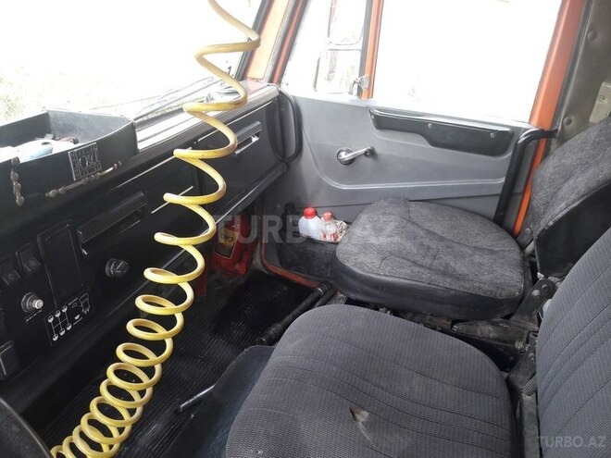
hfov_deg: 63.4
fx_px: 494
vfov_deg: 49.7
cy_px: 229
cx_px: 306
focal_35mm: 28
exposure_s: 1/100
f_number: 1.9
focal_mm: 3.7
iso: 64
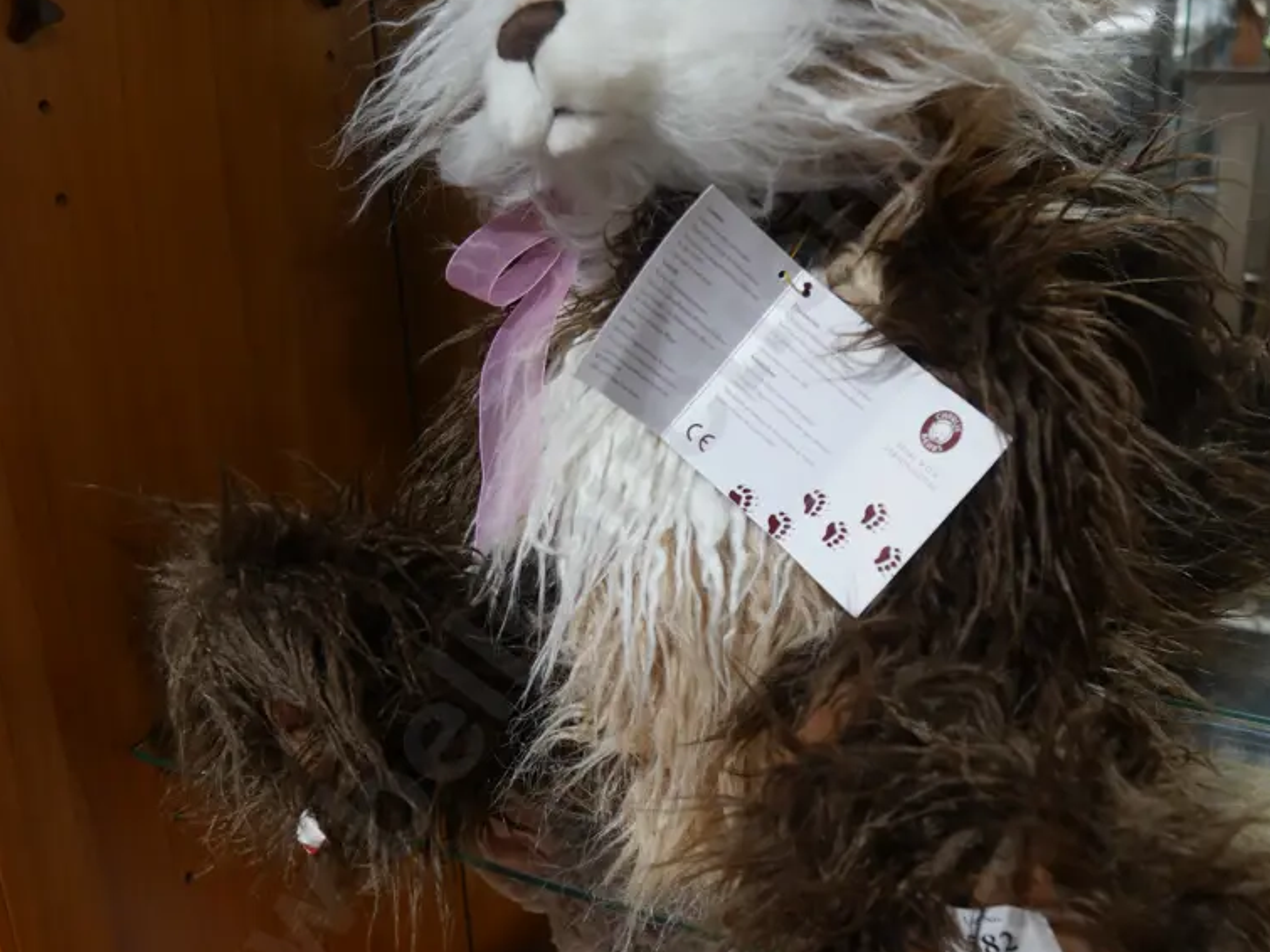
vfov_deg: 37.7
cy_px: 473
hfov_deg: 49.0
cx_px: 643
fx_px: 1394
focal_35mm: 38
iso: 250
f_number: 3.5
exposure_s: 1/60
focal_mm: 14
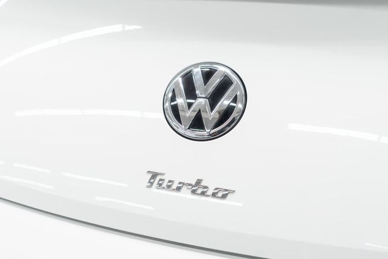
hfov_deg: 46.4
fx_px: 453
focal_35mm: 42
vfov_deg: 31.9
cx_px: 194
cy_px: 130
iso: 200
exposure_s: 1/40
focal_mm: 28
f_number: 3.2
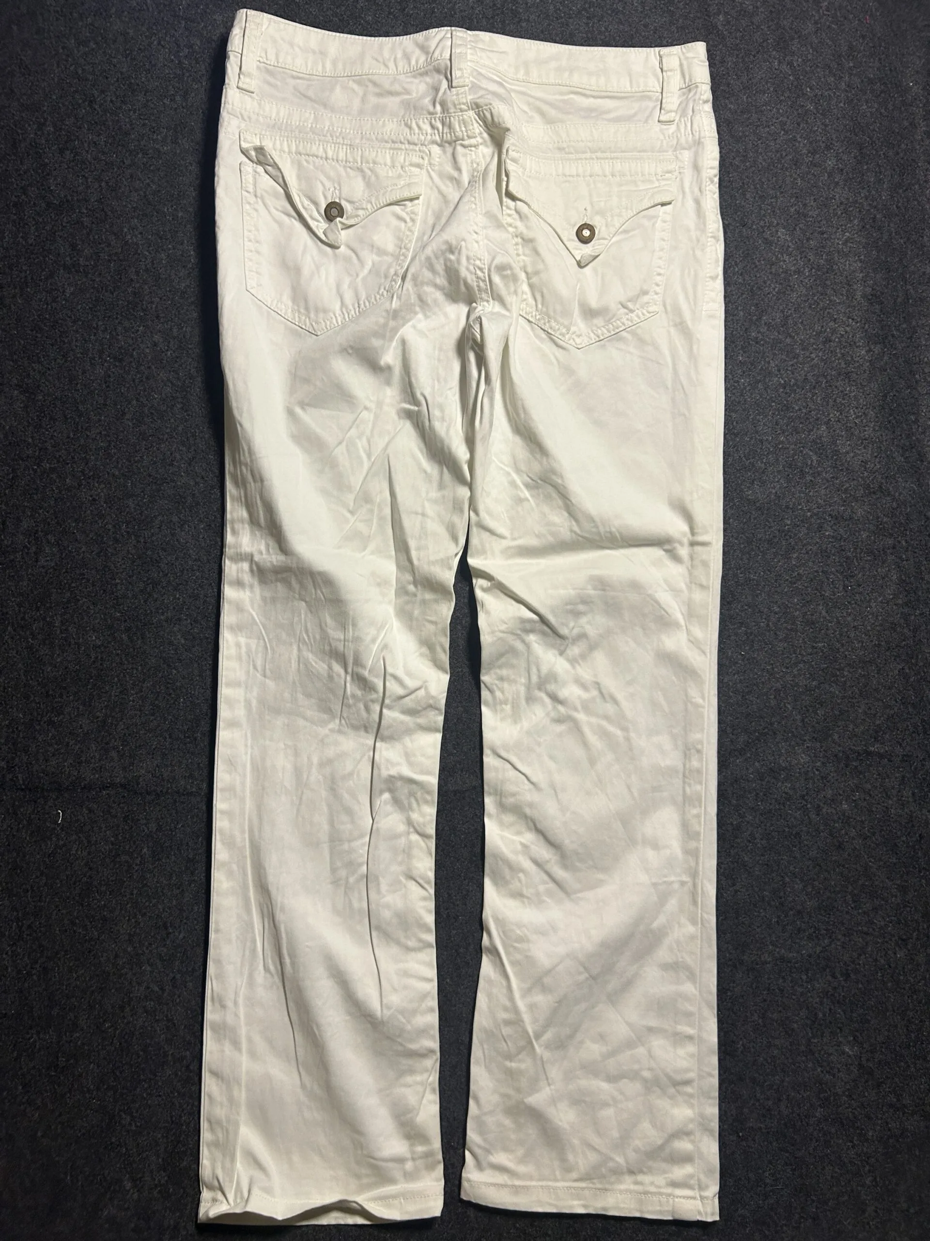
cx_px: 465
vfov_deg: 67.3
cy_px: 620
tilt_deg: -60.3
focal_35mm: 26
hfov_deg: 53.1
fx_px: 931
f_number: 1.5
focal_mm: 5.7
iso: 125
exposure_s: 1/100
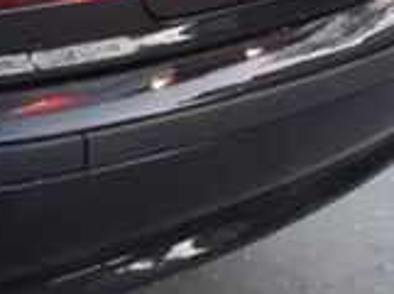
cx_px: -306
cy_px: -209
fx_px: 1261
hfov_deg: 15.4
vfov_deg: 12.3
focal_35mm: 111
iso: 160
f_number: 1.7
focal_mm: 3.71
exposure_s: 1/25
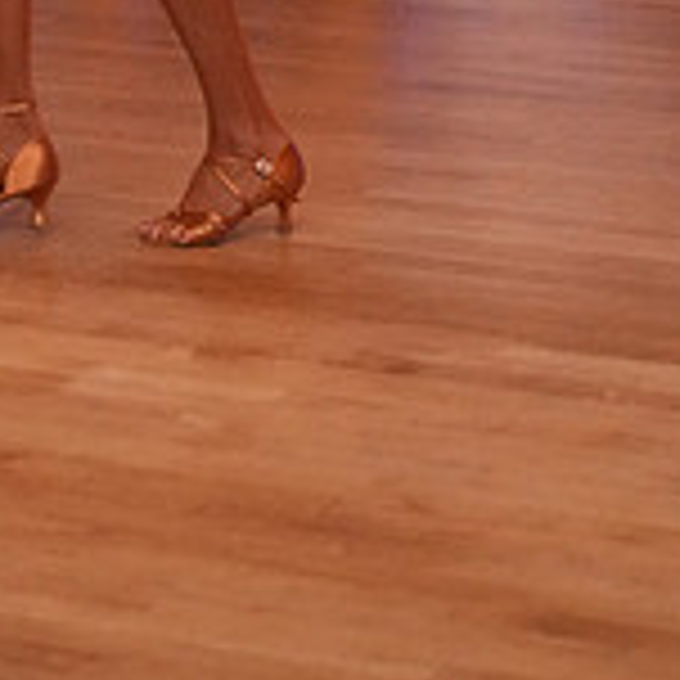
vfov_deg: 9.2
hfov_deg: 9.4
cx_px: -151
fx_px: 4067
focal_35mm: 183
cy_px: -495
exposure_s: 1/250
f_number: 2
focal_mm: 56
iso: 5000
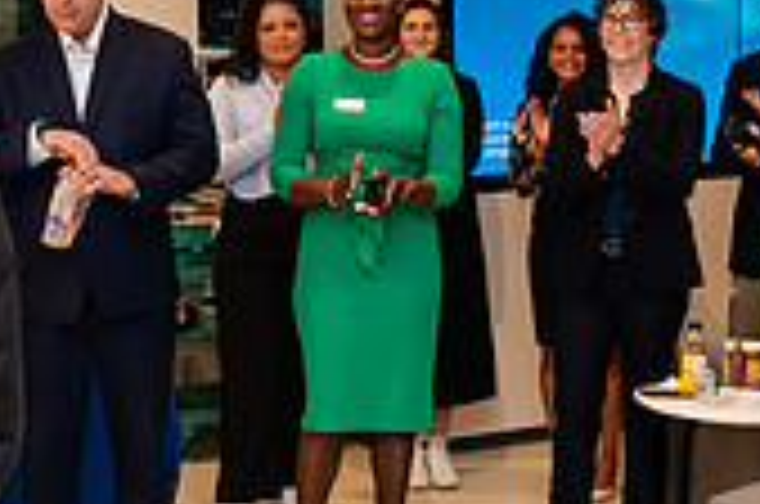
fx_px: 1791
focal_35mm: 85
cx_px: 364
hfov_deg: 24.0
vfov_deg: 16.0
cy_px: 184
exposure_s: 1/160
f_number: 4
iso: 400
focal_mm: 24
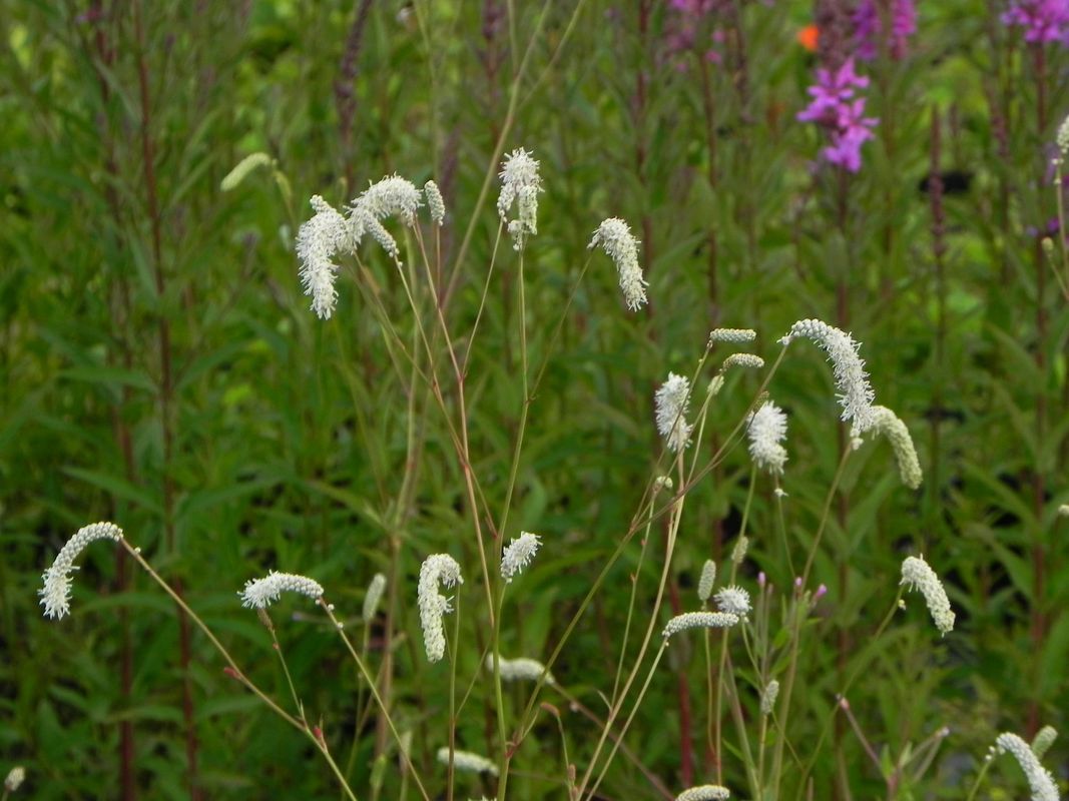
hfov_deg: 9.3
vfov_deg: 7.0
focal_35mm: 212
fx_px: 6546
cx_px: 534
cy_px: 400
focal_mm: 37.7
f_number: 5
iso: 160
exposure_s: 1/20
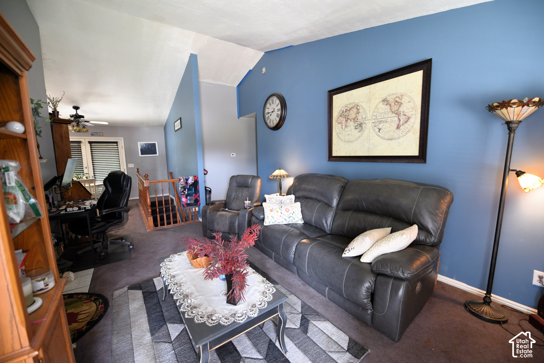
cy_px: 182
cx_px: 272
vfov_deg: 81.3
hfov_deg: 104.2
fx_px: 212
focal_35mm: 14
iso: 2000
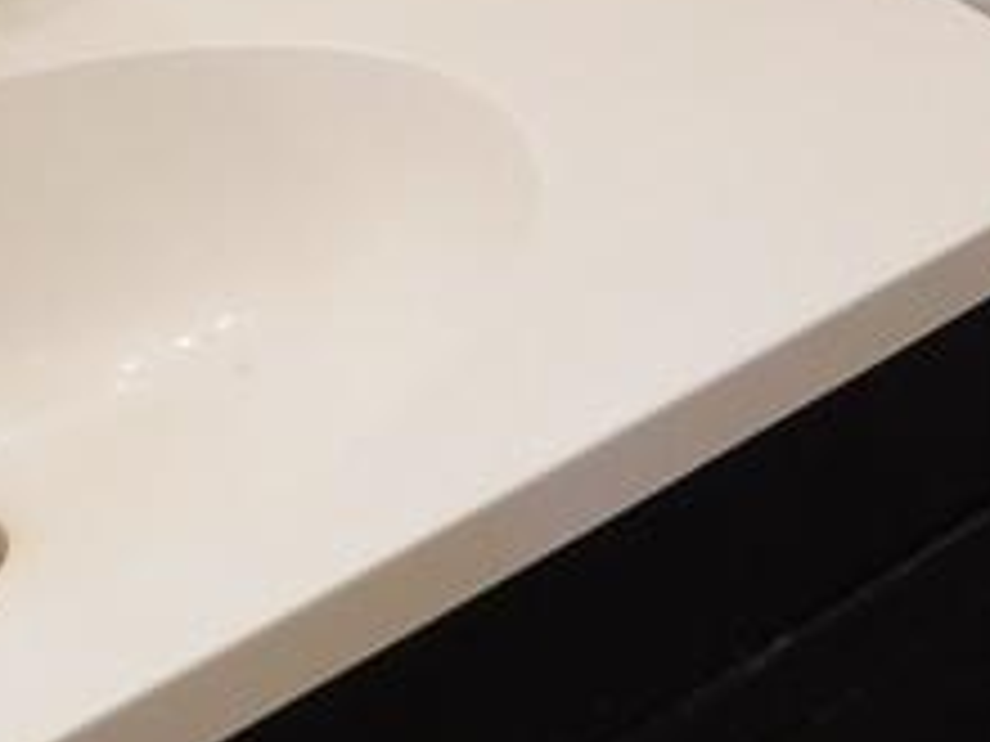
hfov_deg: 17.8
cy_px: -787
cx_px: 1053
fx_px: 3060
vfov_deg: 12.1
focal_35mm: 107
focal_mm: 4
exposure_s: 1/30
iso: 200
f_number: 3
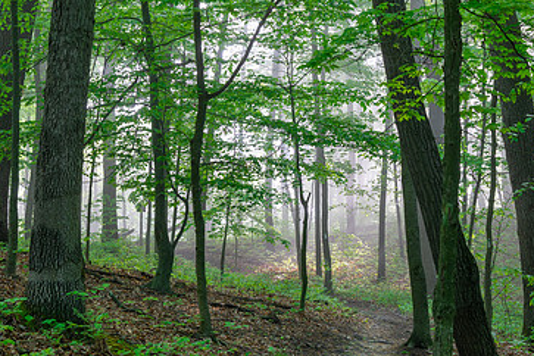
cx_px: 366
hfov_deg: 19.7
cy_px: 127
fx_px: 1528
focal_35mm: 103
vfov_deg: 13.3
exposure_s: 1/6
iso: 100
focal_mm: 43
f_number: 11
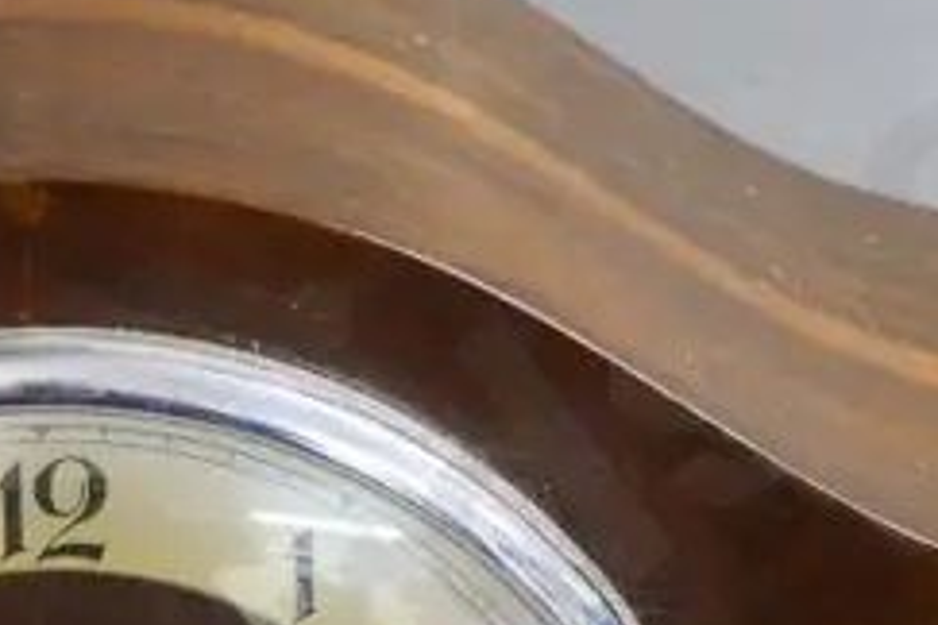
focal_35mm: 219
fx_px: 5706
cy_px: 864
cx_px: 81
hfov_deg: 9.4
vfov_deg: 6.2
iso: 3200
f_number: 3.2
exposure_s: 1/160
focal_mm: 25
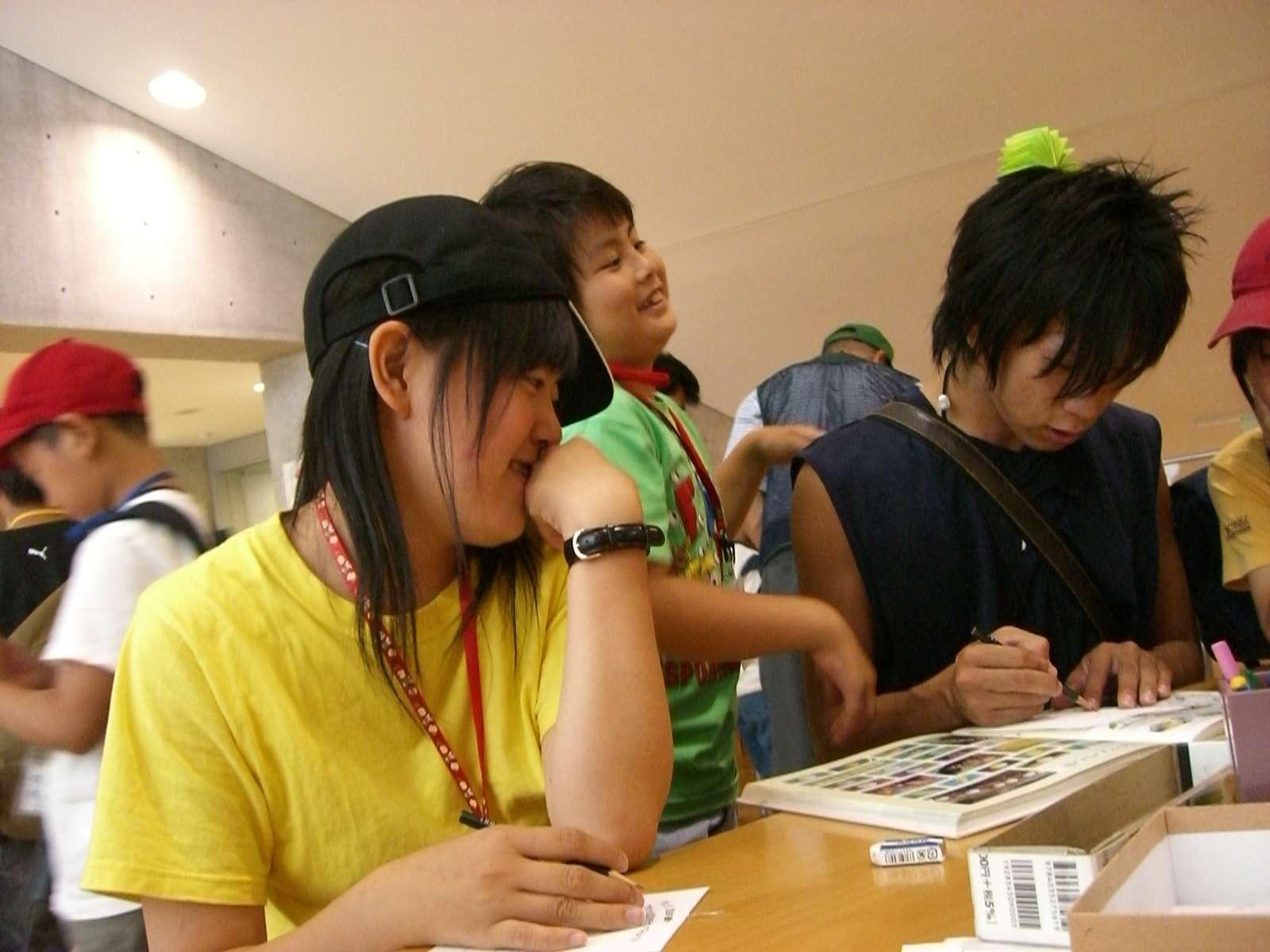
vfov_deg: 37.7
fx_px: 1394
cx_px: 635
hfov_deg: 49.0
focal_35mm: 38
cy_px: 476
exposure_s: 1/50
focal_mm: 6.2
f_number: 2.7
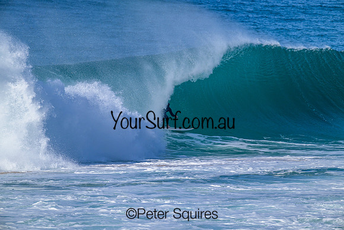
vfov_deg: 2.5
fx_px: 5352
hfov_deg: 3.7
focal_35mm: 560
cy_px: 115
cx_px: 172
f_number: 8
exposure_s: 1/2000
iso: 500
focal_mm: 560
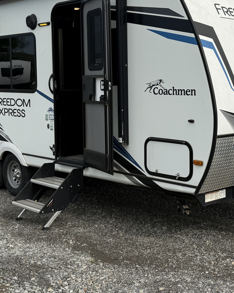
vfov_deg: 33.0
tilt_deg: -6.1
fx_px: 494
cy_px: 123
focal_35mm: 57
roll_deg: -1.4
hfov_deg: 26.6
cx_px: 141
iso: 80
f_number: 1.78
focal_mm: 6.76
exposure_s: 1/5319
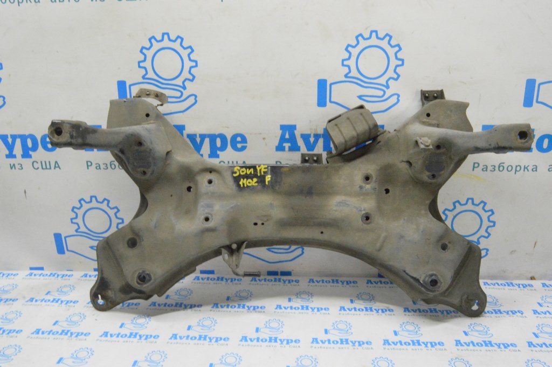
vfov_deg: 43.5
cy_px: 184
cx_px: 276
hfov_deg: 62.0
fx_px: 460
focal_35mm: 30
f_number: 20
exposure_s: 1/15
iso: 6400
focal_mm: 20
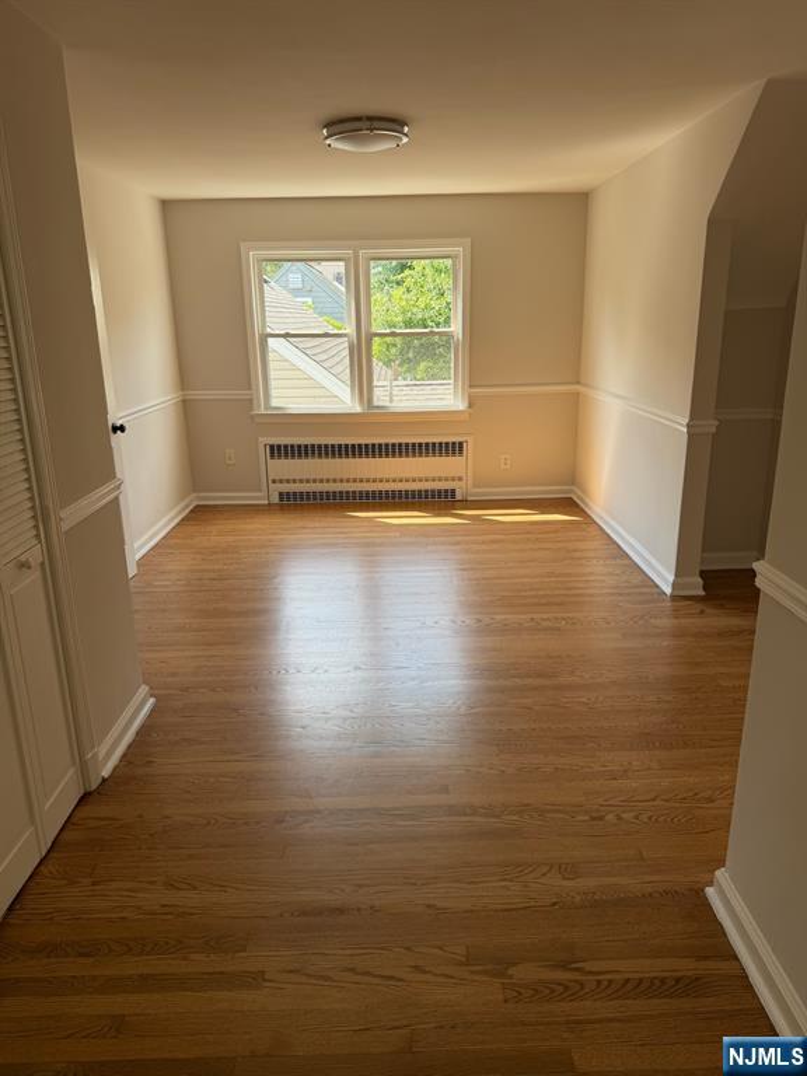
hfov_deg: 56.8
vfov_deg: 71.6
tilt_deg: -15.4
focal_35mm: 24
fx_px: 746
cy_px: 538
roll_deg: +1.0
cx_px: 404
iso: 80
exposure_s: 1/239
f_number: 1.78
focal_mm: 6.76
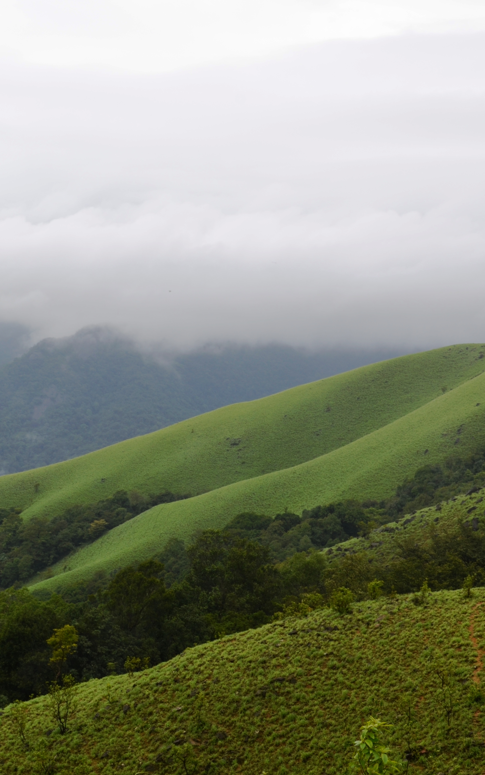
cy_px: 383
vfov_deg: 29.4
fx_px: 1480
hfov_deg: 18.6
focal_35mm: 70
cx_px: 209
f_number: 11
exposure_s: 1/200
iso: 100
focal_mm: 30
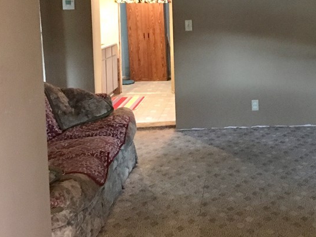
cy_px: 61
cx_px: 241
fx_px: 502
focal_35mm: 55
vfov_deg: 26.2
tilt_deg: -5.7
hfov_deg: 34.1
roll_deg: +0.7
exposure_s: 1/15
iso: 640
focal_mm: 4.15
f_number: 2.2
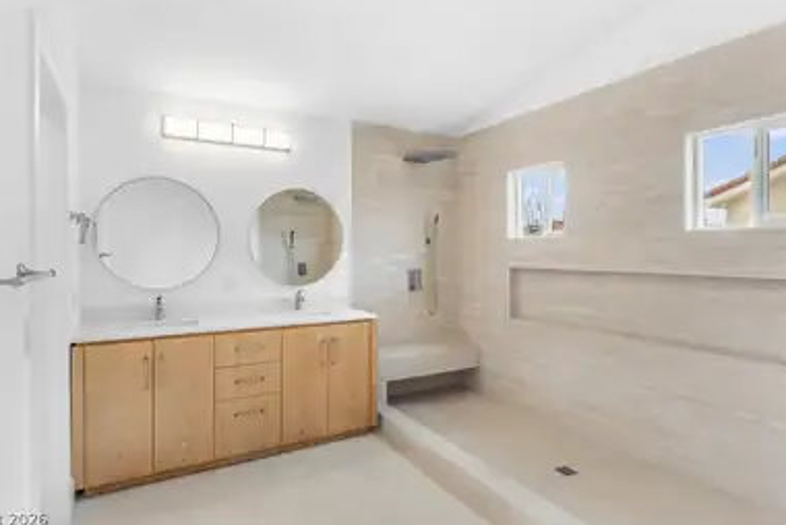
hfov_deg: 83.9
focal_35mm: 20
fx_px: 437
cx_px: 381
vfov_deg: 62.0
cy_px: 255
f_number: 8
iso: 400
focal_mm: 19
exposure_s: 1/2.5
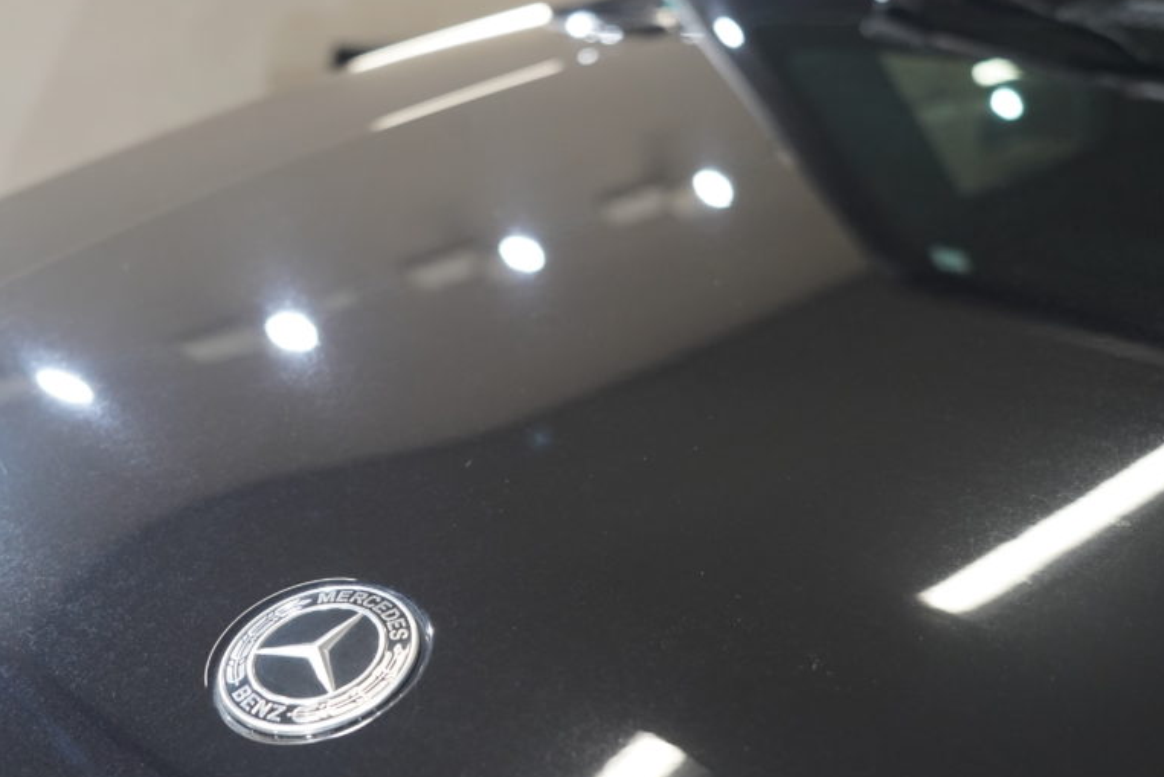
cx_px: 412
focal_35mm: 51
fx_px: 1649
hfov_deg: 38.5
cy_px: 381
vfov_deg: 26.5
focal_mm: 38
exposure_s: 1/160
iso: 2000
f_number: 5
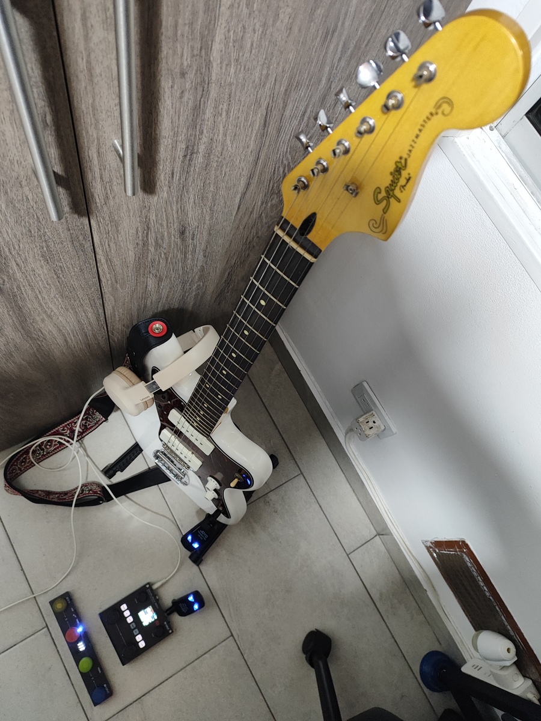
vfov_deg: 71.6
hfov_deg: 56.8
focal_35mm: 24
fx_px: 500
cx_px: 270
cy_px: 360
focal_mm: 5.89
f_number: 1.89
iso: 1253
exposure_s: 1/30
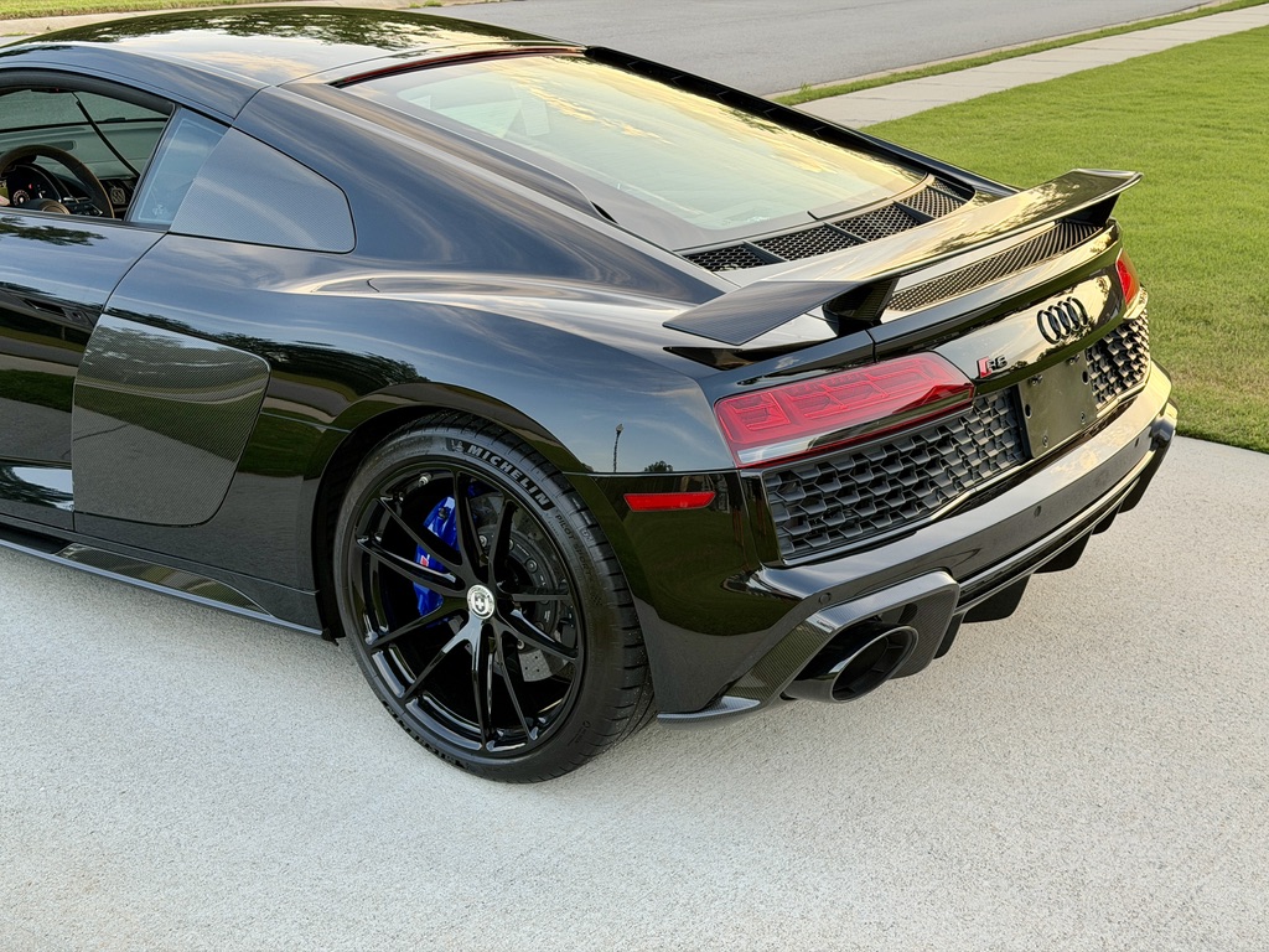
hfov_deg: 39.7
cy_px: 476
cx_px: 634
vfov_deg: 30.3
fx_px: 1760
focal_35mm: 48
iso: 80
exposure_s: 1/175
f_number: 1.78
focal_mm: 6.76
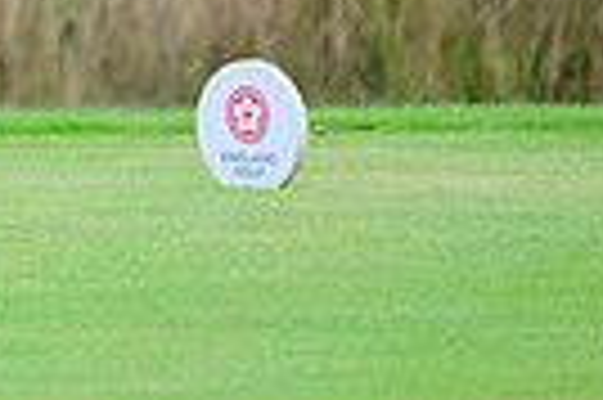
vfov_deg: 1.1
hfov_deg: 1.6
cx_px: -486
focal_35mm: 1300
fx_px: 21748
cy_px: -461
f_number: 5.3
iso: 1250
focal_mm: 300
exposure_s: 1/2000
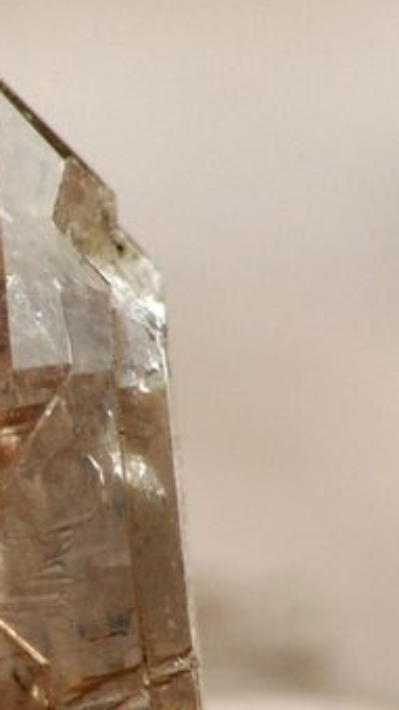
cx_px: -92
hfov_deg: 1.2
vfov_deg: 2.2
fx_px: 18884
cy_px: 410
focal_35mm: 1003
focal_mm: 300
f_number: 10
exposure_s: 1/100
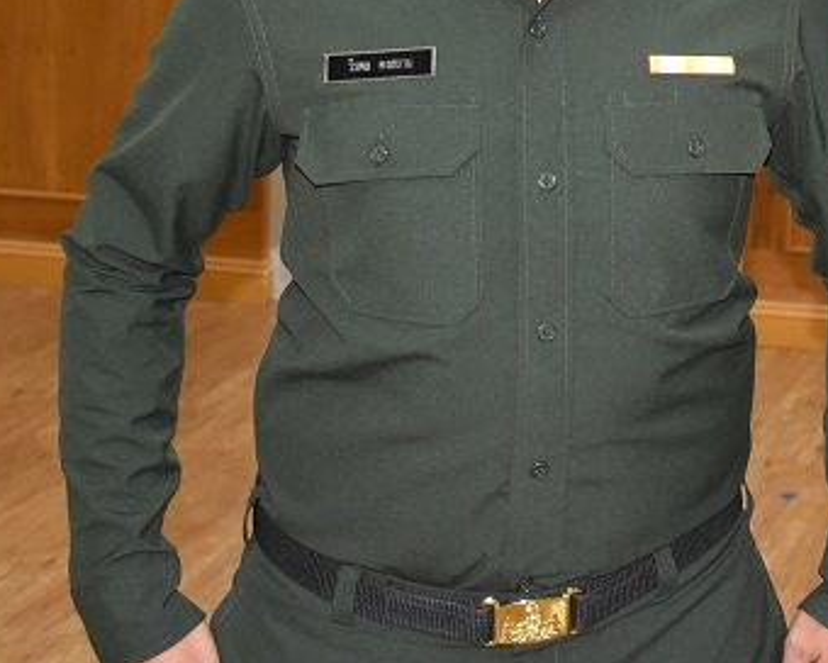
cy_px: -61
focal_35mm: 119
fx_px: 2916
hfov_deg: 15.8
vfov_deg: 12.7
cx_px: 867
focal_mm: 32
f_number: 4.5
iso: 800
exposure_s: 1/80
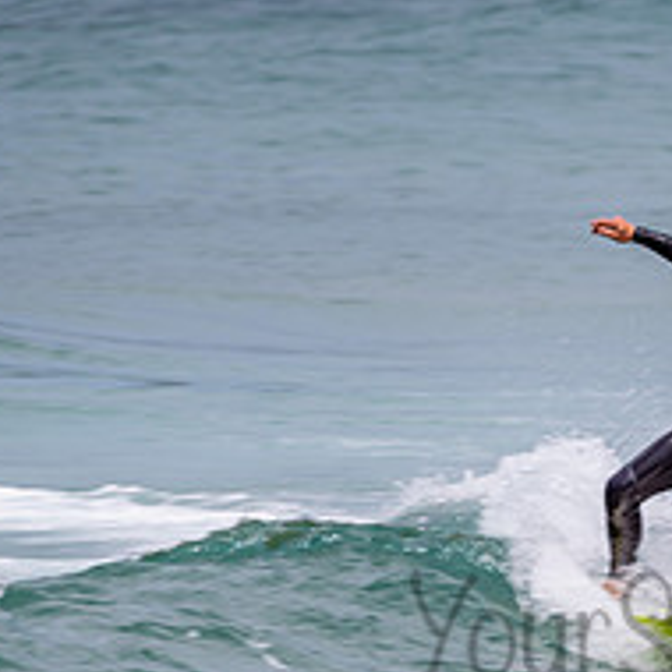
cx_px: 775
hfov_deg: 1.4
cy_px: 596
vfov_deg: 1.4
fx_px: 28464
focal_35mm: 1296
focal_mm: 500
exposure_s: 1/125
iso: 64
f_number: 10
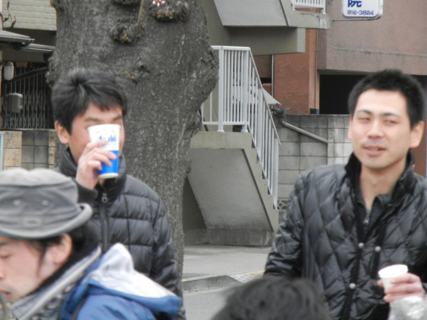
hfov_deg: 6.6
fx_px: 3701
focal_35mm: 300
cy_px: 160
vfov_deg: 5.0
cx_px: 214
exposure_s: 1/60
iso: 769
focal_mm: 54
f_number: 5.6
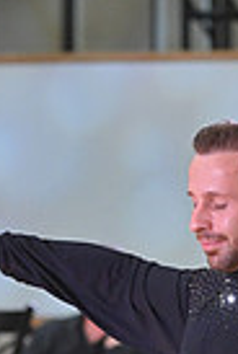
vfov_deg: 3.6
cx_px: 9
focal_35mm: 570
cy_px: 656
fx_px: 5624
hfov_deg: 2.4
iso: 3200
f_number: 5
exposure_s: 1/320
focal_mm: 135
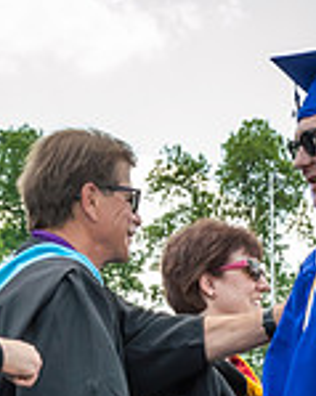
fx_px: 2387
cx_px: 260
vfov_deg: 9.3
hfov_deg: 7.6
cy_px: 500
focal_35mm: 204
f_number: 7.1
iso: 200
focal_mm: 32
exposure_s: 1/200
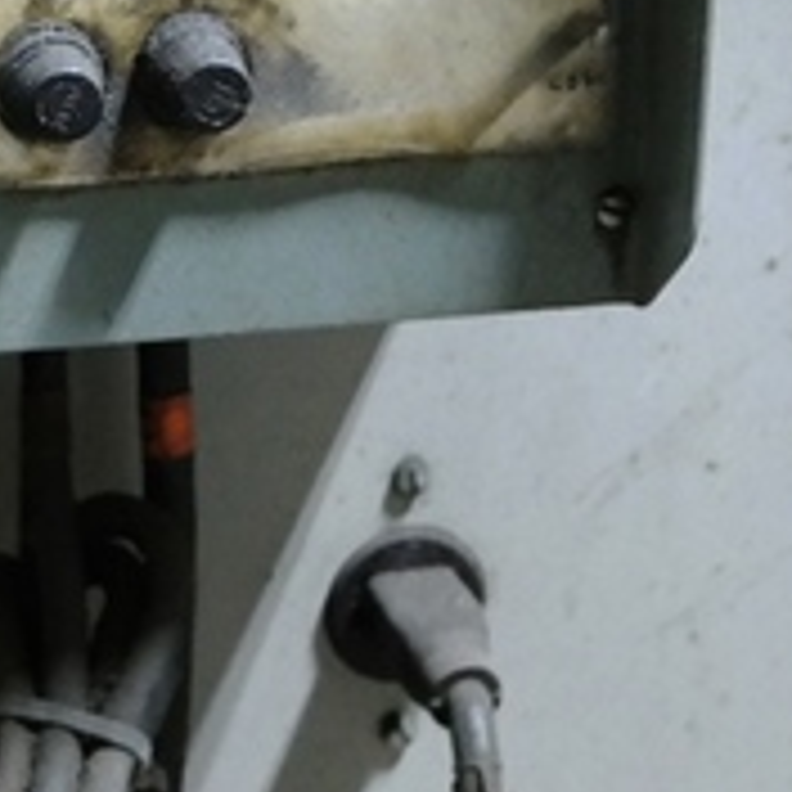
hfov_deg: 14.7
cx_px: -76
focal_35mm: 116
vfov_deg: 14.7
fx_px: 3003
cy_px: -22
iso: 1600
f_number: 3.5
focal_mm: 20
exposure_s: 1/40
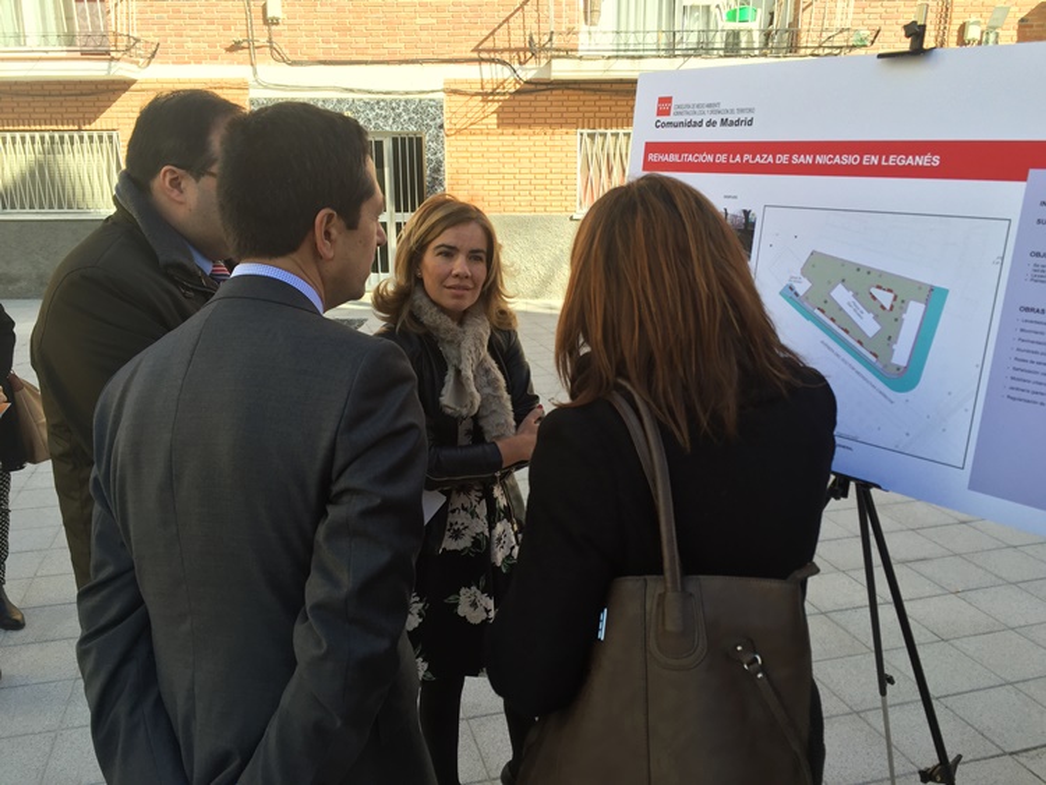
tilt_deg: -13.3
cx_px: 523
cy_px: 392
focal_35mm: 29
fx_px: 877
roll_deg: +0.5
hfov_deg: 61.6
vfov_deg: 48.3
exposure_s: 1/444
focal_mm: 4.15
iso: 32
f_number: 2.2
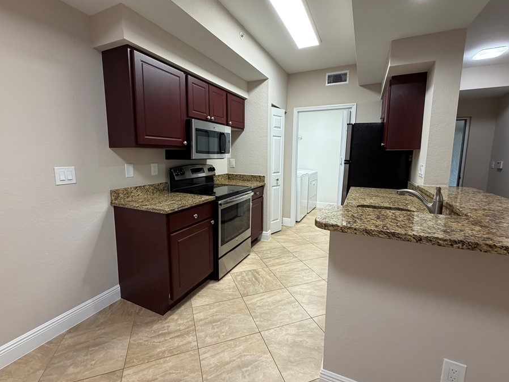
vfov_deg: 78.1
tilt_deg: -7.9
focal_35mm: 16
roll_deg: -0.1
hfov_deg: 94.5
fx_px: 235
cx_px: 254
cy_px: 186
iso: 320
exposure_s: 1/120
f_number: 2.2
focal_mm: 2.22
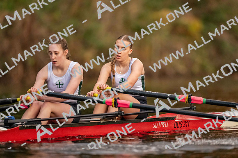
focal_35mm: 600
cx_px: 119
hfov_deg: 3.4
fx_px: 3965
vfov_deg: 2.3
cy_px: 79
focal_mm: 600
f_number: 4
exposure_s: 1/2500
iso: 5600
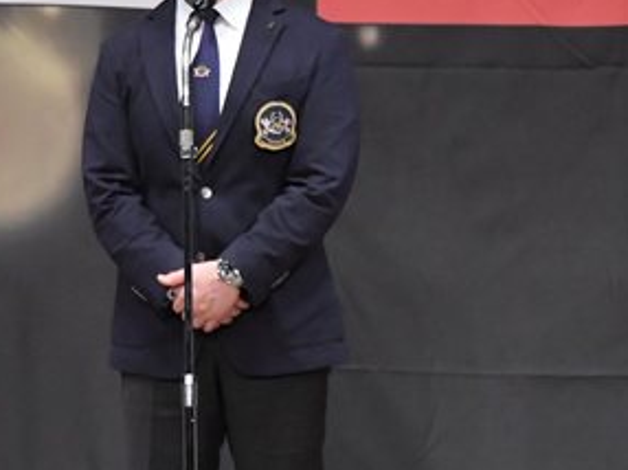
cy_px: 307
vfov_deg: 2.8
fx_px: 9553
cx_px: 192
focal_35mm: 527
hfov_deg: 3.8
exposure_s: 1/400
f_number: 5.6
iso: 5000
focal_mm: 135
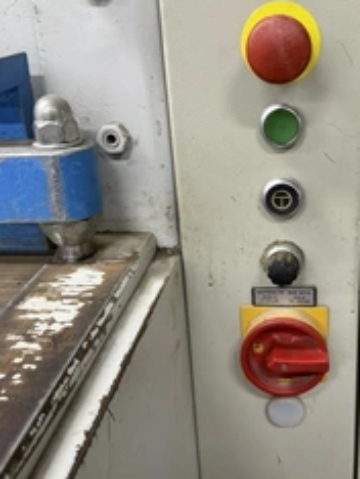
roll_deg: +0.8
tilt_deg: -21.5
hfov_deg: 34.7
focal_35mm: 41
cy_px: 235
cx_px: 256
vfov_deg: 45.7
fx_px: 567
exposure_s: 1/60
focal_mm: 6.76
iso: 250
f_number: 1.78
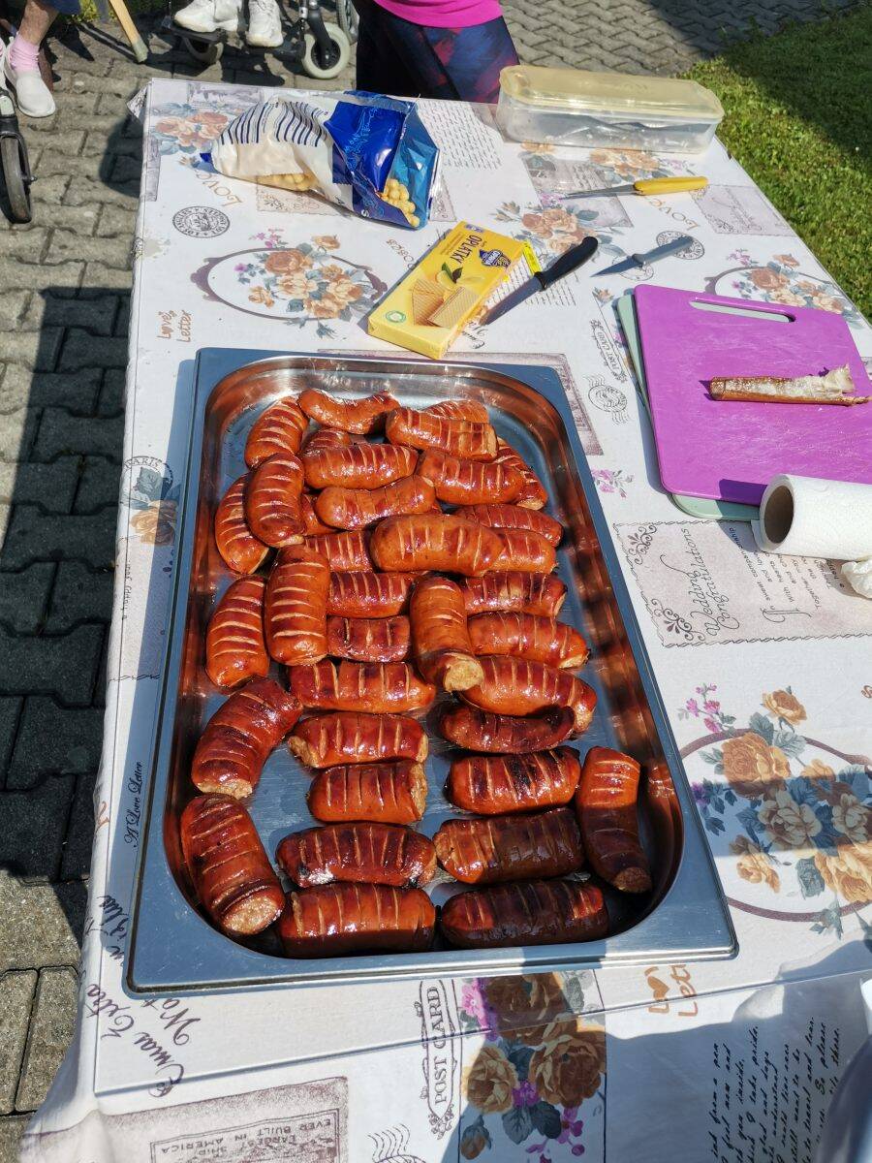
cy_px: 582
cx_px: 436
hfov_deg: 53.1
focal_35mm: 26
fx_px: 873
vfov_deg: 67.3
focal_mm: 4.75
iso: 50
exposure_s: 1/2793
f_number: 1.8
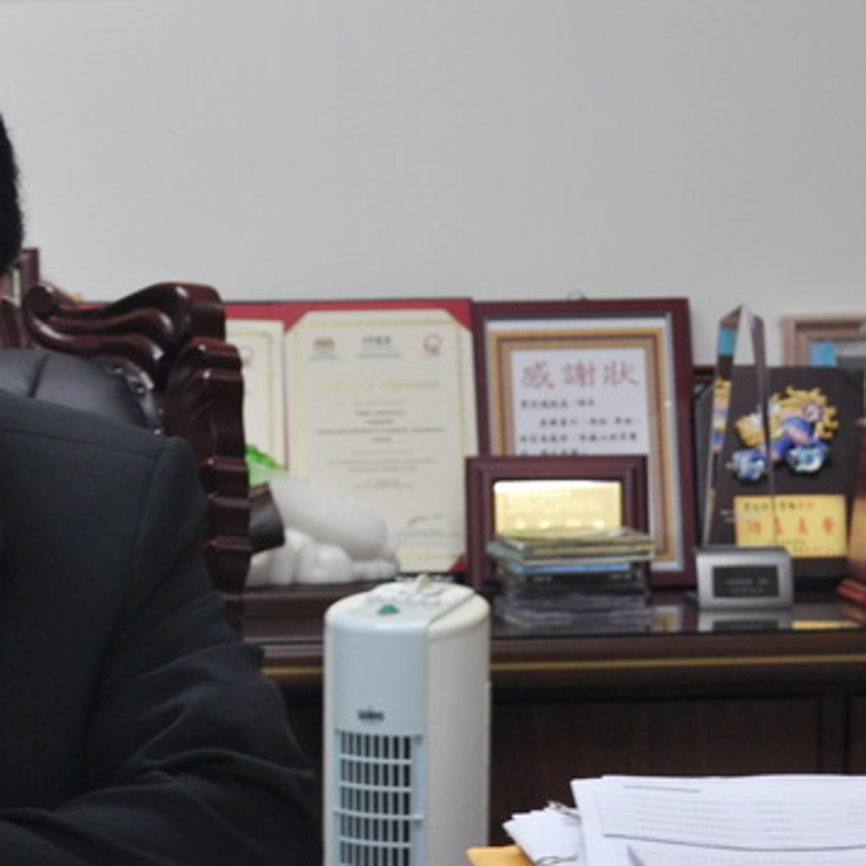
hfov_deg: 12.4
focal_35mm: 137
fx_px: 3878
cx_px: -201
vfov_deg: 12.7
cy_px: 613
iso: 400
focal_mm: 32
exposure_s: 1/60
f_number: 4.8
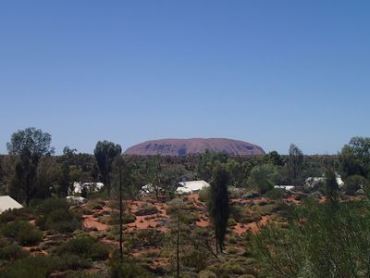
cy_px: 139
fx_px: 652
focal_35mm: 61
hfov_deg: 31.7
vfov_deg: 24.0
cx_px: 185
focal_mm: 11.01
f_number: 14
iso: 100
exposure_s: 1/125
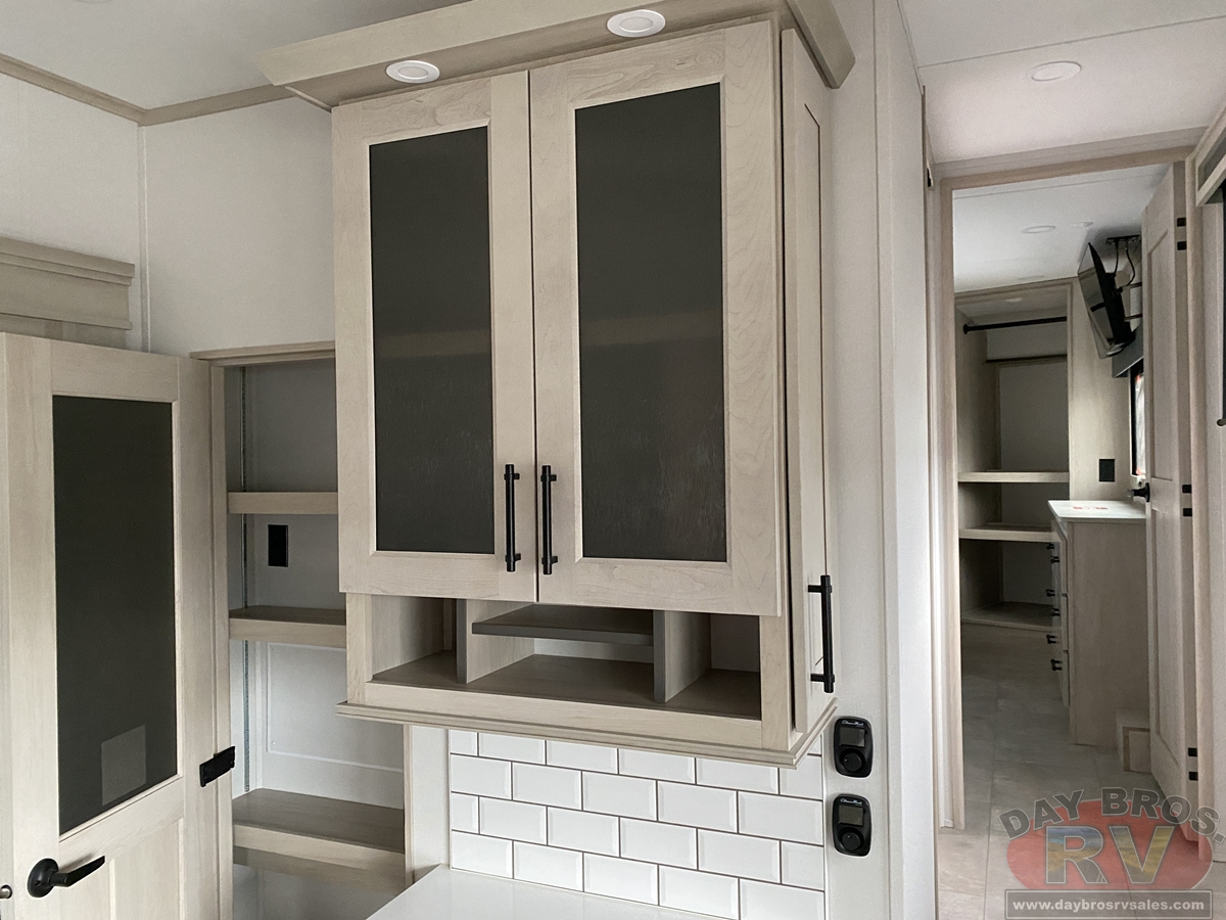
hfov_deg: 67.3
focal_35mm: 26
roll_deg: +0.5
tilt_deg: -1.5
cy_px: 460
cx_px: 613
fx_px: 921
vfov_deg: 53.1
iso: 500
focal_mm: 4.25
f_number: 1.8
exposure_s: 1/60
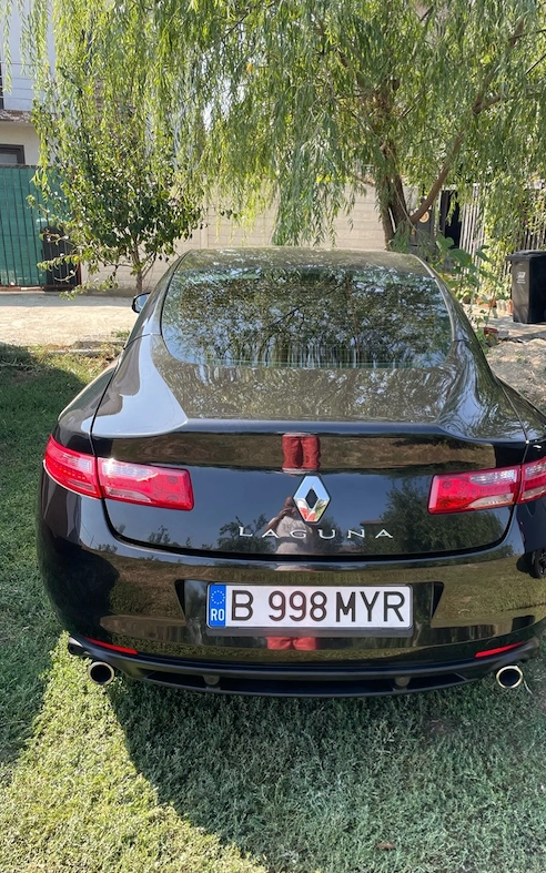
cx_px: 301
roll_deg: -2.2
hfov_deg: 44.5
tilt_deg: -17.4
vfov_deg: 66.5
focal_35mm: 28
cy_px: 439
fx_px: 667
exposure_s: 1/433
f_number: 1.6
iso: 32
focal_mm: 4.2
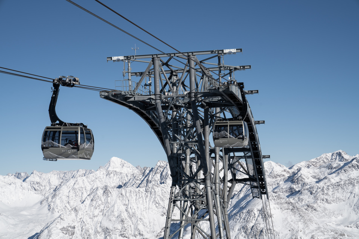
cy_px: 120
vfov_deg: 19.5
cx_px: 180
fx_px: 698
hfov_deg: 28.8
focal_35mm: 70
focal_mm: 70
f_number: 9
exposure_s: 1/500
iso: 160
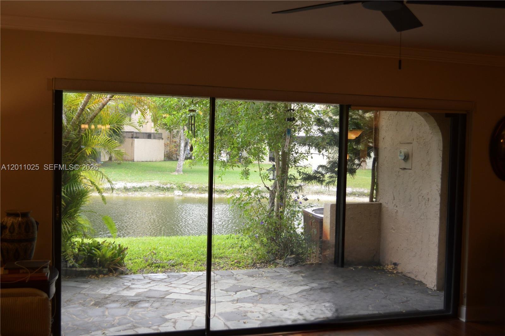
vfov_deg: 34.1
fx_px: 546
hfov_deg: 49.6
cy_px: 168
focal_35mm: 39
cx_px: 252
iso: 400
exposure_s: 1/80
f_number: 4.2
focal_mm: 26
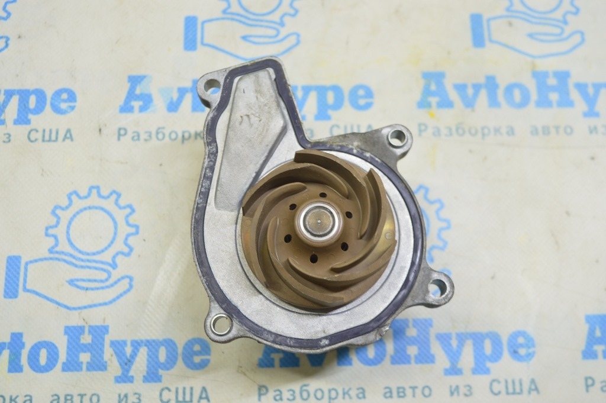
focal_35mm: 44
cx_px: 303
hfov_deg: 45.0
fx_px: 732
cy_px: 202
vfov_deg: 30.8
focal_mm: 29
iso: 400
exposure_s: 1/20
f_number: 5.6
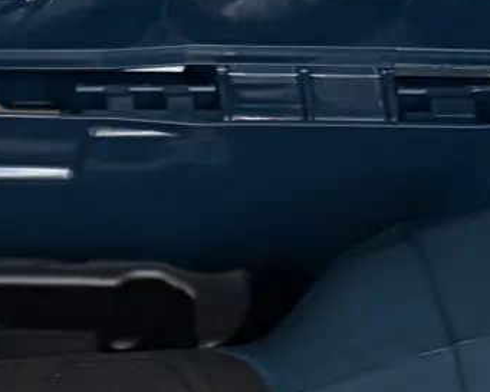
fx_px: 2074
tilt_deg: -71.6
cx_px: -490
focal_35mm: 143
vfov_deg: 9.7
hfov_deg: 12.0
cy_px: 902
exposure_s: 1/50
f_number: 1.6
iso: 160
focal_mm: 5.96
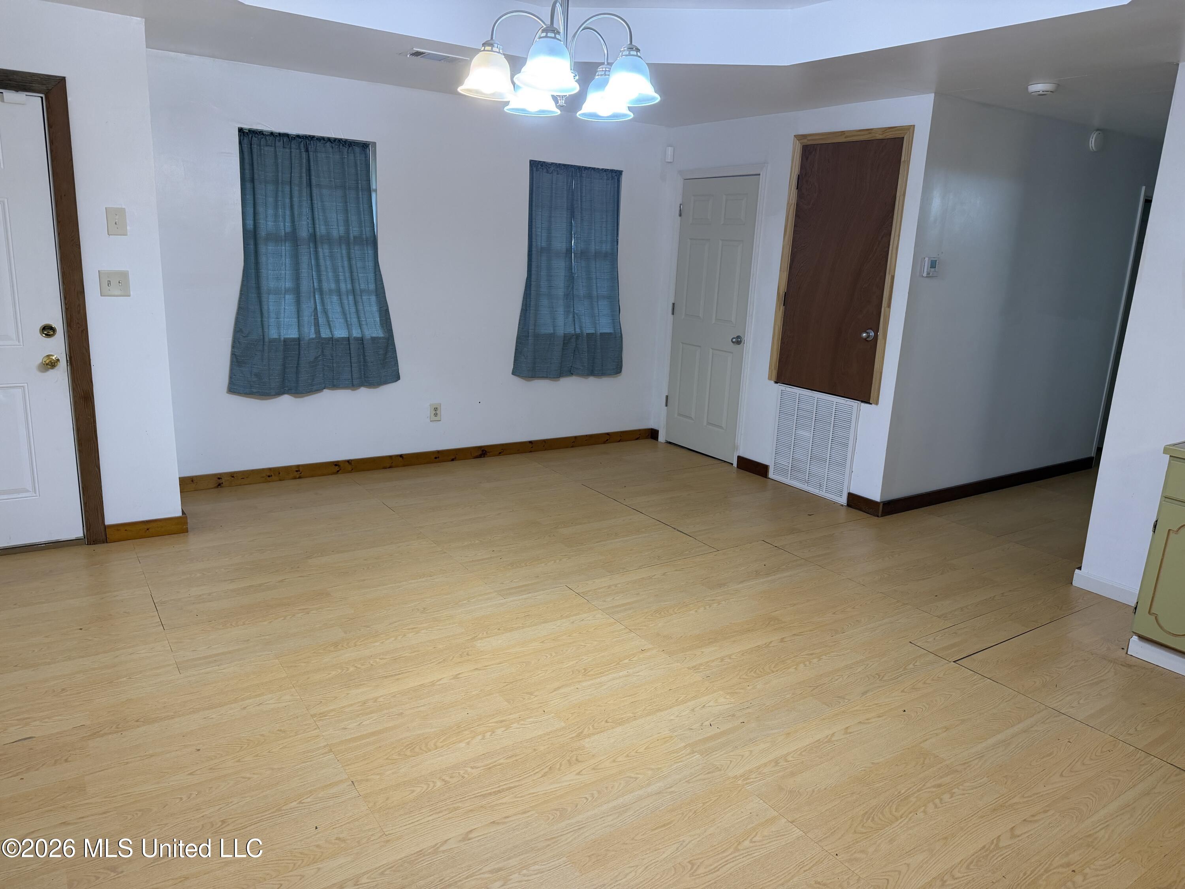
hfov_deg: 71.6
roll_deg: -2.8
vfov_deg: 56.8
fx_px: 822
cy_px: 444
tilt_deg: -13.3
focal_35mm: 24
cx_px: 592
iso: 160
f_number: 1.78
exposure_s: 1/60
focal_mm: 6.76
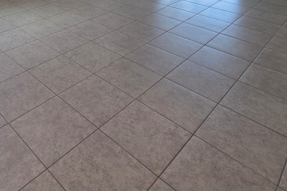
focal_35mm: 30
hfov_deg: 57.8
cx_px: 62
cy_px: -38
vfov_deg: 34.8
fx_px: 239
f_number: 2.2
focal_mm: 2.2
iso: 80
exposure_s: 1/120
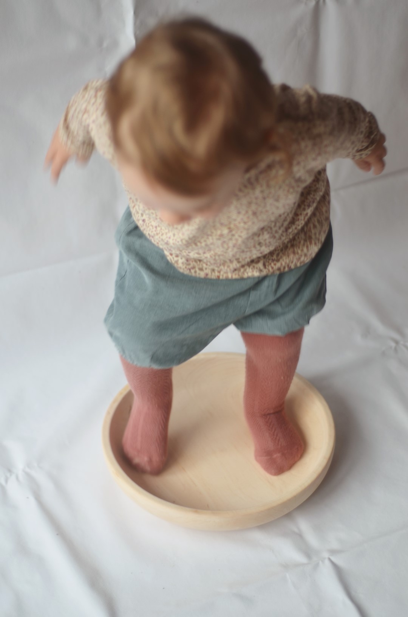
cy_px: 308
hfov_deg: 18.1
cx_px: 204
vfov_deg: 27.0
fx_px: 1281
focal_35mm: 75
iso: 100
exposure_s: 1/100
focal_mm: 50
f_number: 2
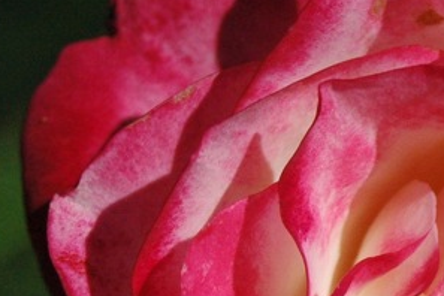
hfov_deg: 3.7
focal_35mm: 549
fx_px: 6772
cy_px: 363
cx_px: 582
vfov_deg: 2.5
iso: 800
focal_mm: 85
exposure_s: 1/1250
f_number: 8
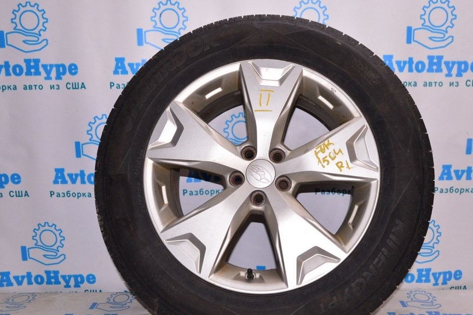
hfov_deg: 58.6
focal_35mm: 32
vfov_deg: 41.0
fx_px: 420
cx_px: 262
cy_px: 176
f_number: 8
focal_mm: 18
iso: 1600
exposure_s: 1/160
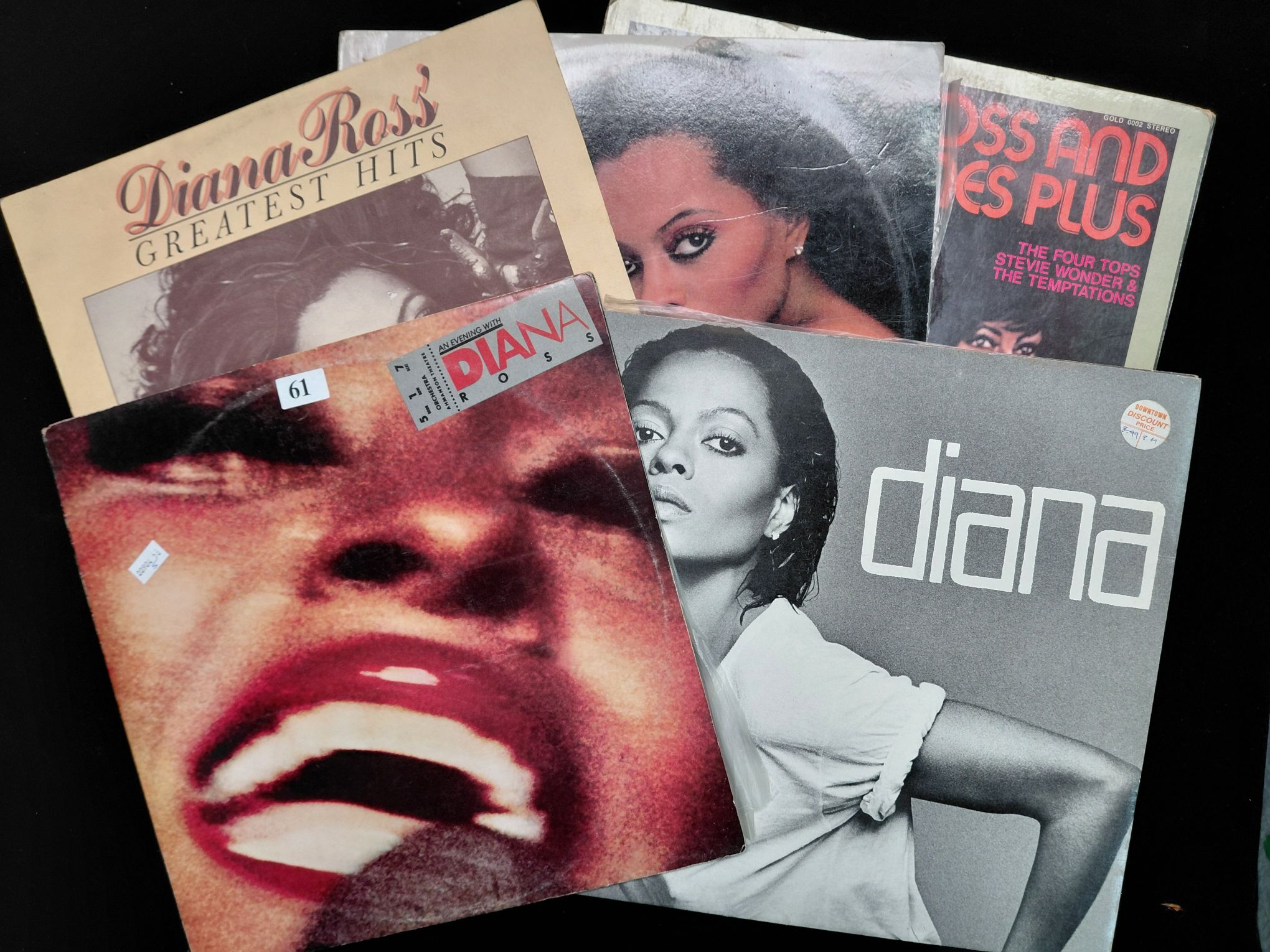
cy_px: 476
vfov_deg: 54.9
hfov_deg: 69.4
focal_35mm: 25
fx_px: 917
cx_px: 635
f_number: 1.8
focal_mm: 4.69
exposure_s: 1/100
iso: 160
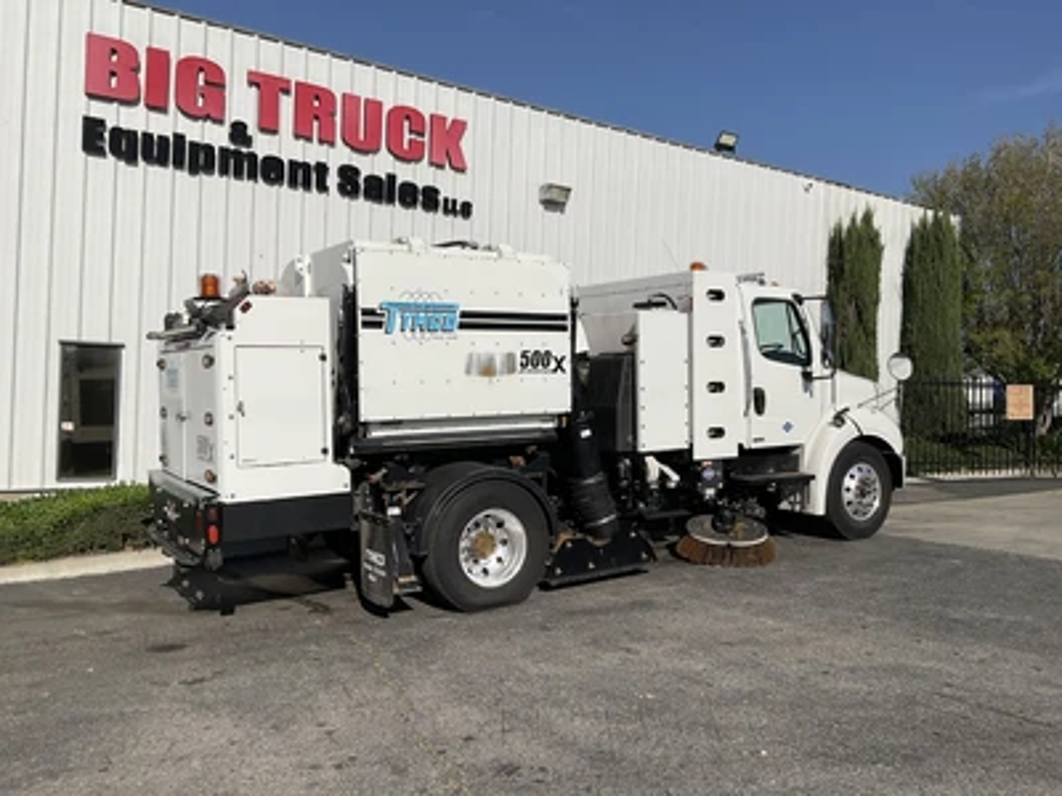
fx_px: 890
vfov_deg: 48.2
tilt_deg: +0.8
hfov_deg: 61.7
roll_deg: -3.0
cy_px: 398
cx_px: 531
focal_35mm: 29
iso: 20
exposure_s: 1/5263
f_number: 1.8
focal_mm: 3
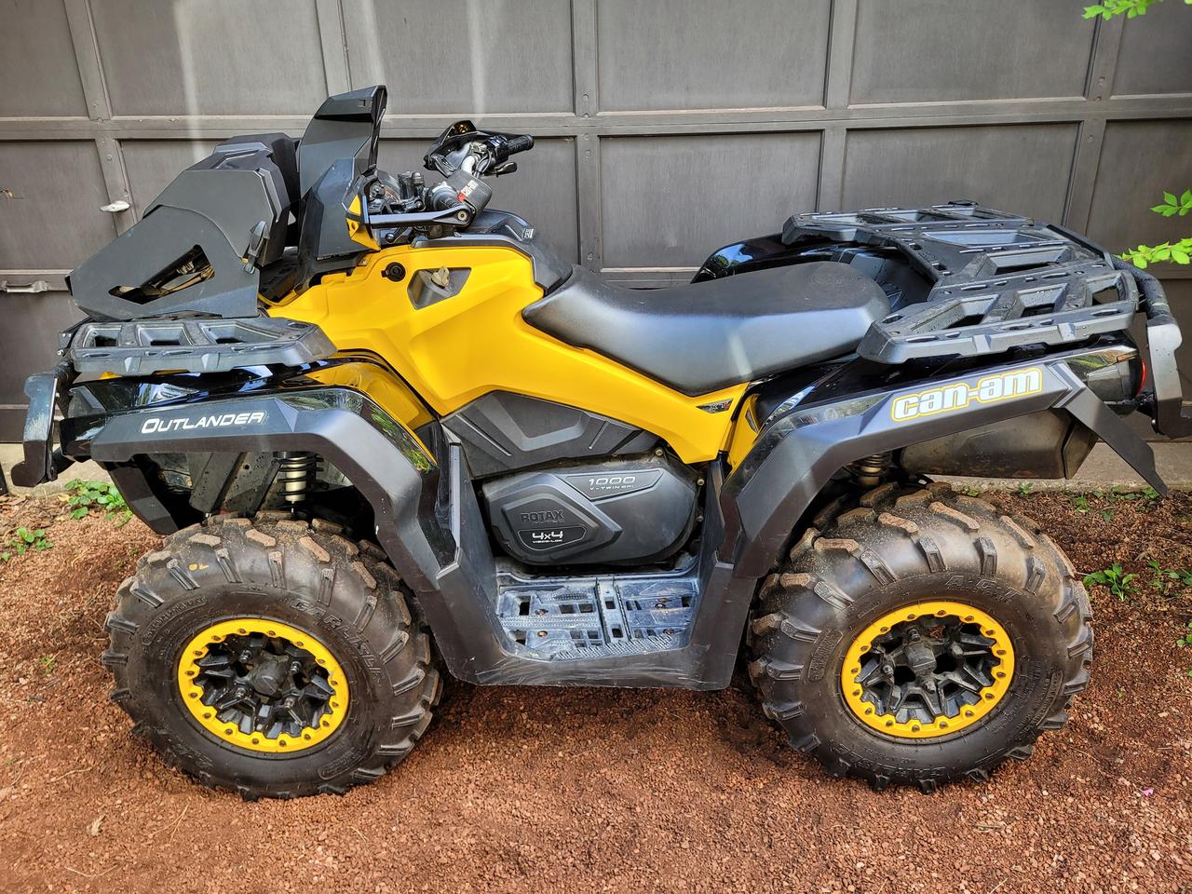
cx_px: 596
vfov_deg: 53.1
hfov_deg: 67.3
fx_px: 895
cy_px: 447
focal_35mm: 26
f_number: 1.8
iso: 64
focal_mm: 5.4
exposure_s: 1/120
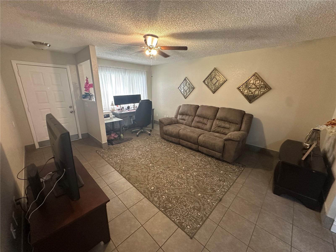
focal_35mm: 14
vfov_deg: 85.7
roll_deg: -0.2
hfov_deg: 102.1
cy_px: 126
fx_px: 136
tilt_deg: -15.3
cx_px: 168
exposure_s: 1/60
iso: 500
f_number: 2.2
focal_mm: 2.22
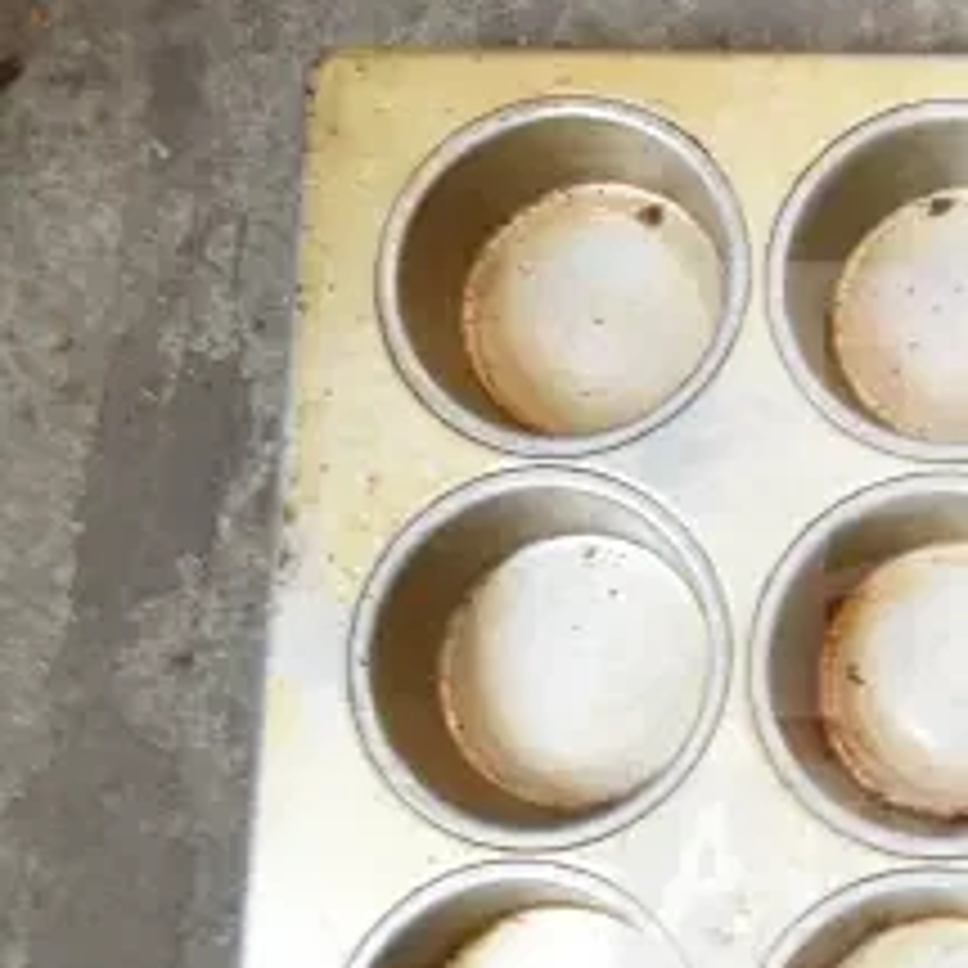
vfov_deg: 26.4
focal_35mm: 65
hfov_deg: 24.4
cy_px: 619
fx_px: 2056
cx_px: 1117
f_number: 3.5
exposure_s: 1/30
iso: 200
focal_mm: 18
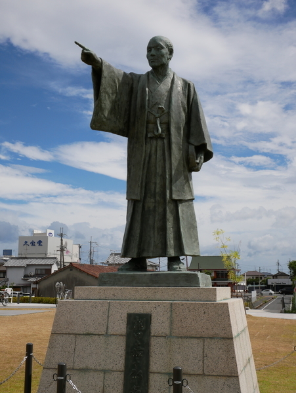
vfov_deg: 41.2
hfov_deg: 31.6
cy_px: 196
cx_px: 148
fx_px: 524
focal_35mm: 46
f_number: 11
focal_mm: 23
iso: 200
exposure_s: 1/640
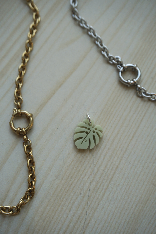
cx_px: 78
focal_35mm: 40
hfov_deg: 33.0
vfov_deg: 47.9
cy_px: 117
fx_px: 263
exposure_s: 1/80
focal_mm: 27
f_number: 5.6
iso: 100
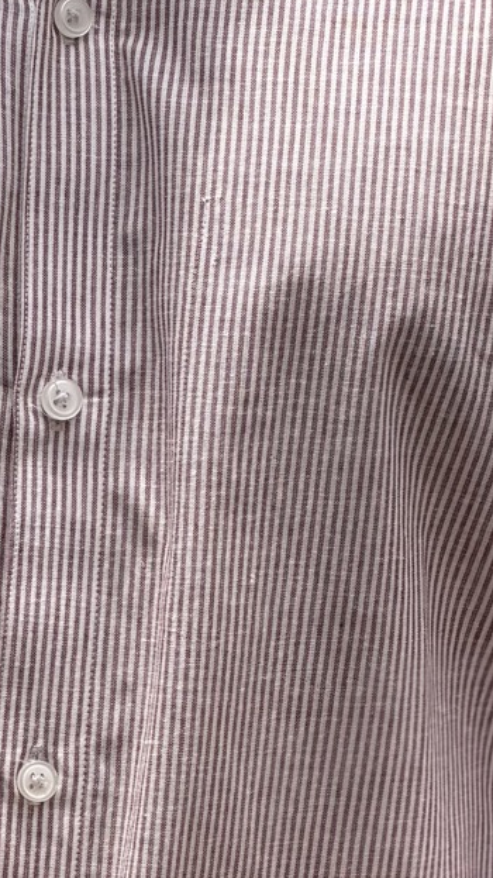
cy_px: 527
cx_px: 66
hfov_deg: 5.4
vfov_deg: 9.6
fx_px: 5211
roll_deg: -0.2
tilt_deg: -7.7
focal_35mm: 224
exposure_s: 1/638
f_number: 2.8
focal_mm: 16.89
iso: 32
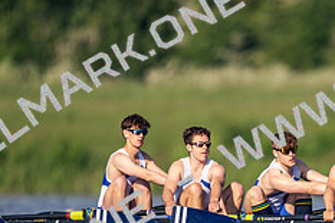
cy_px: 173
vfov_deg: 0.9
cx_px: 395
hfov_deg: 1.4
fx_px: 13911
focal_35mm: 1496
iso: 220
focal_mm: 600
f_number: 4
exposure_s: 1/2500
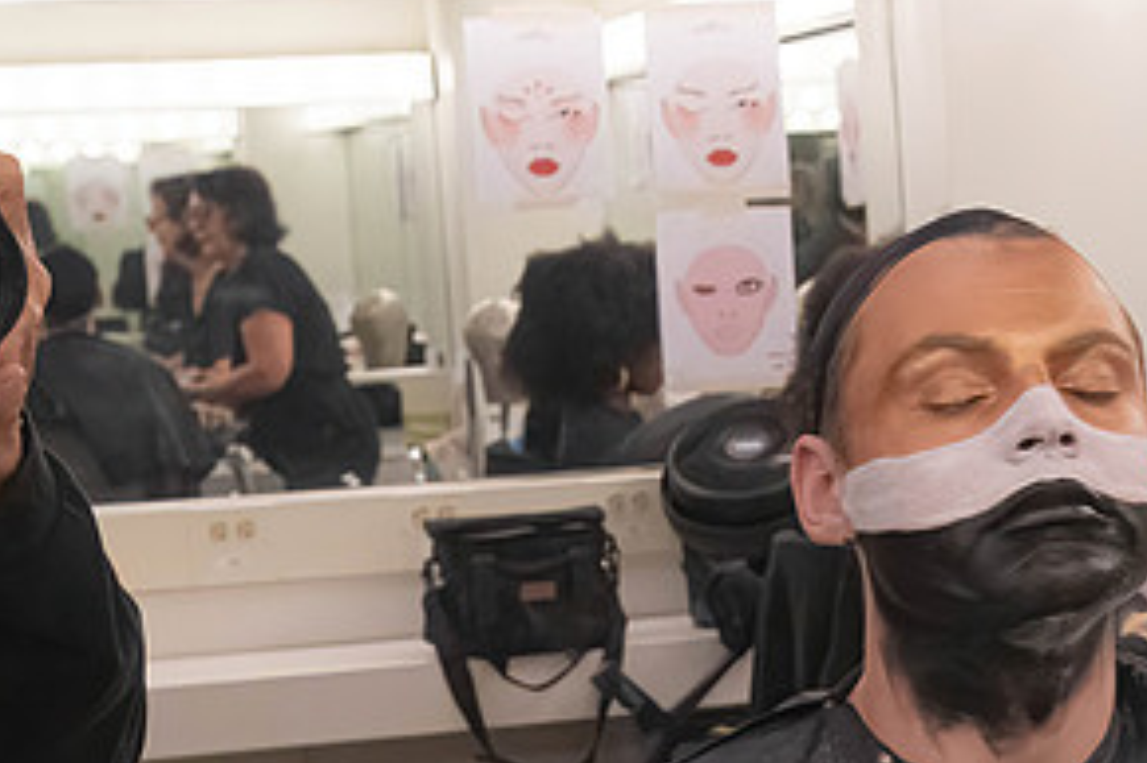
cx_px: 1044
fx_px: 4458
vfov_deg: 9.8
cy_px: 650
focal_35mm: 140
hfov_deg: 14.5
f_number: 11
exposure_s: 1/500
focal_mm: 70
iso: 16000
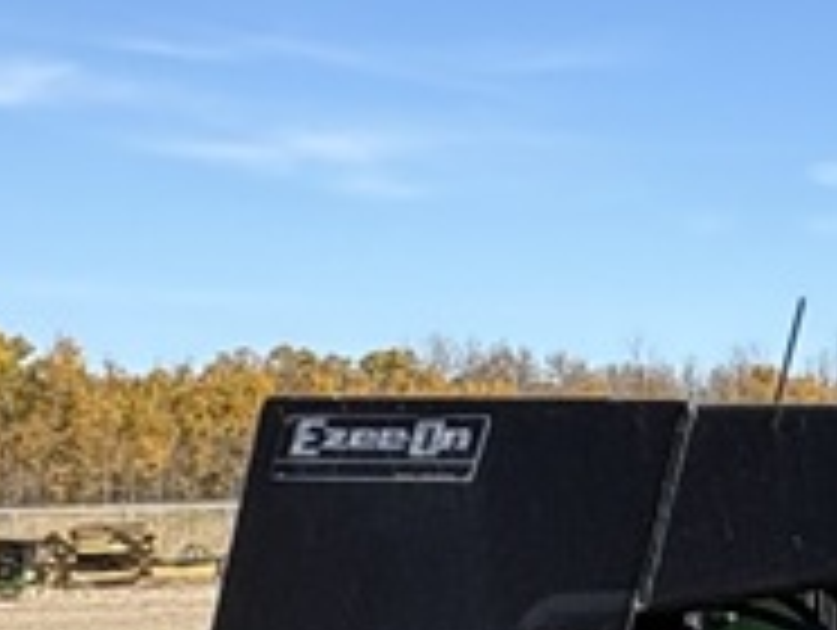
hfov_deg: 15.0
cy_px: 565
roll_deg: +1.7
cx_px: 1782
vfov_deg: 14.7
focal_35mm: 100
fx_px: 2421
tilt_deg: -3.1
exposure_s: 1/1198
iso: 40
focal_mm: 2.22
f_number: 2.2
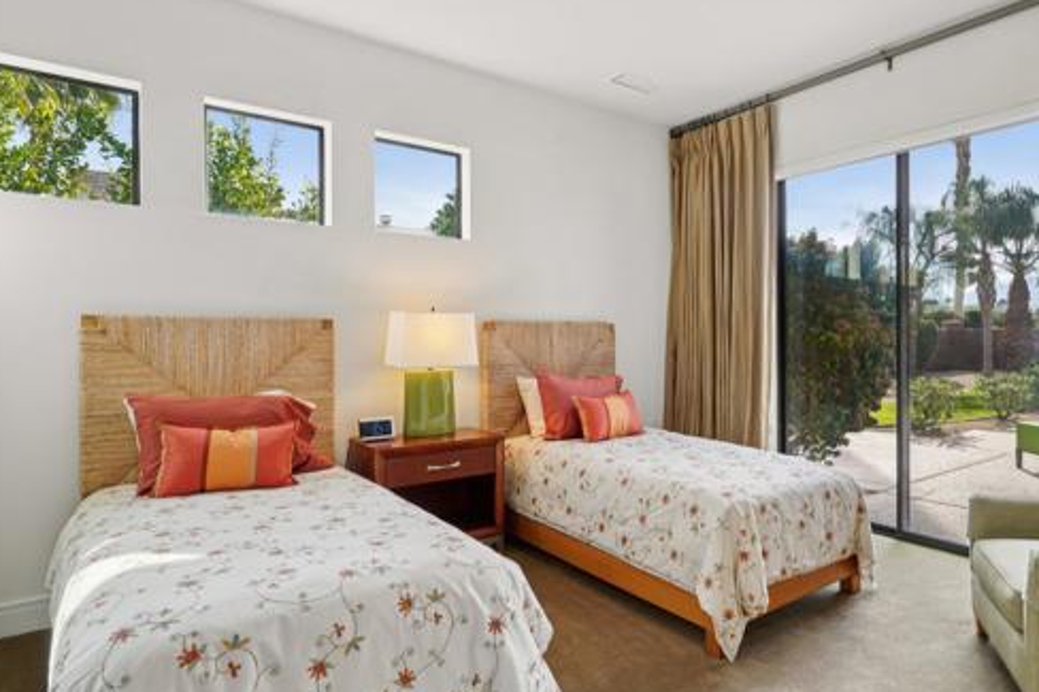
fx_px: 606
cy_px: 340
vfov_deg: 59.5
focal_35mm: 21
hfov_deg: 80.1
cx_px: 632
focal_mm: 16
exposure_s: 1/30
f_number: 8
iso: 160
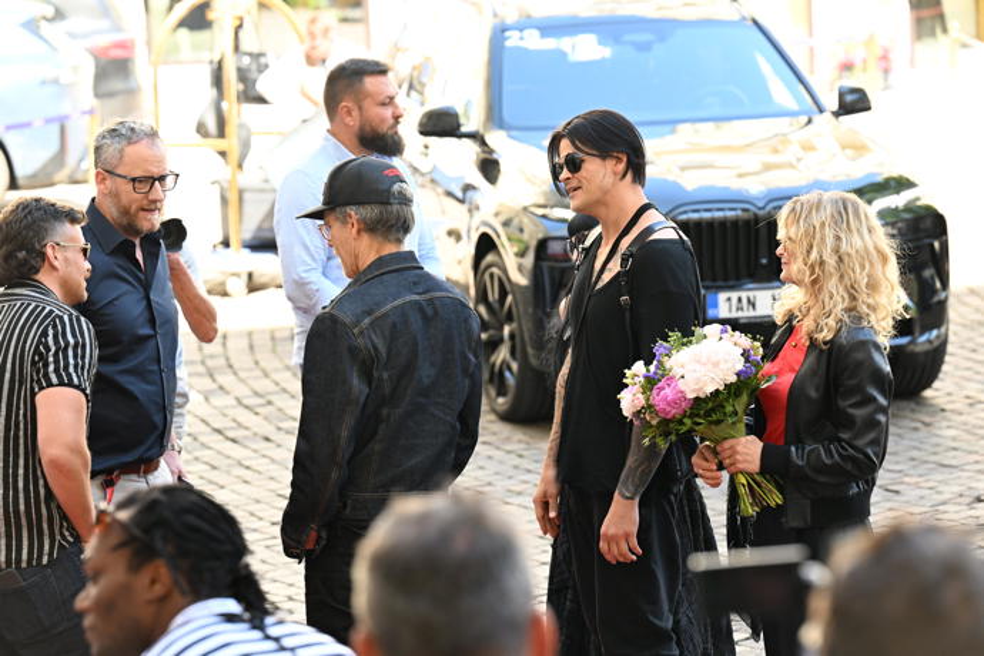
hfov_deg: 16.4
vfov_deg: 11.0
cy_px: 328
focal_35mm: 125
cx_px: 492
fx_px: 3416
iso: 1250
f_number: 4.5
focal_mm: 125
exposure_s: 1/500
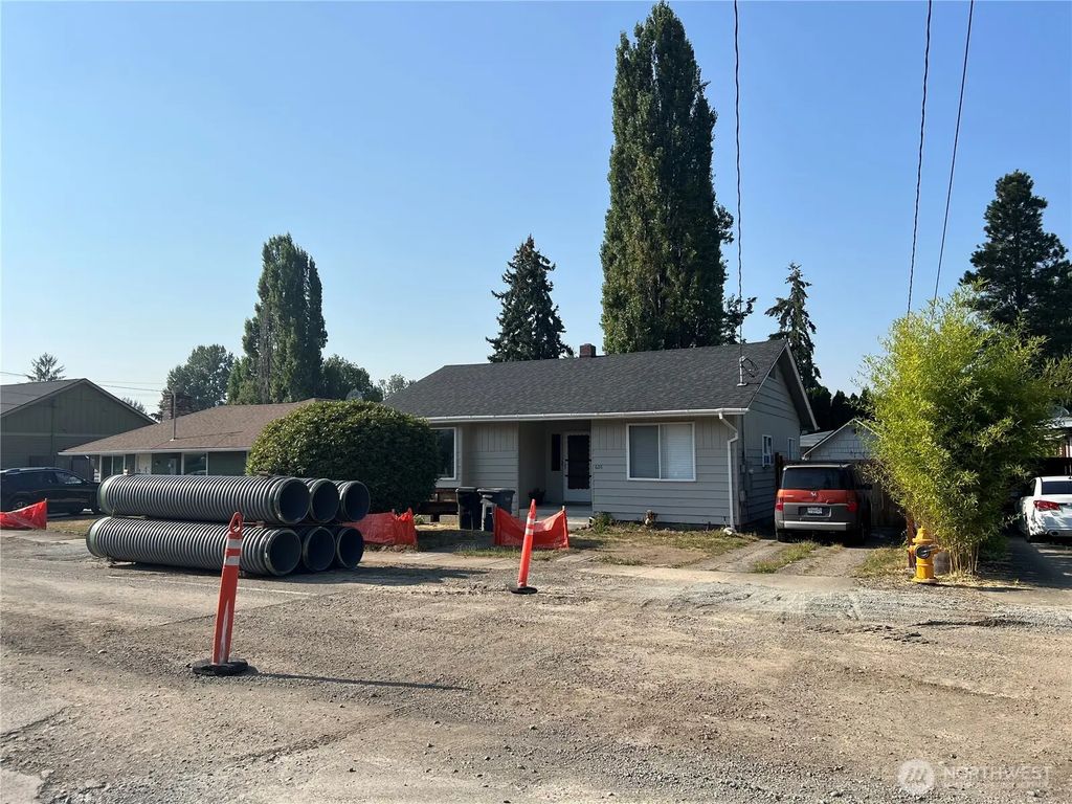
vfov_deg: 53.1
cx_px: 536
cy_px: 402
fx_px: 805
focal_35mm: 26
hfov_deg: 67.3
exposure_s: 1/4831
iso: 50
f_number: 1.5
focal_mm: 5.7
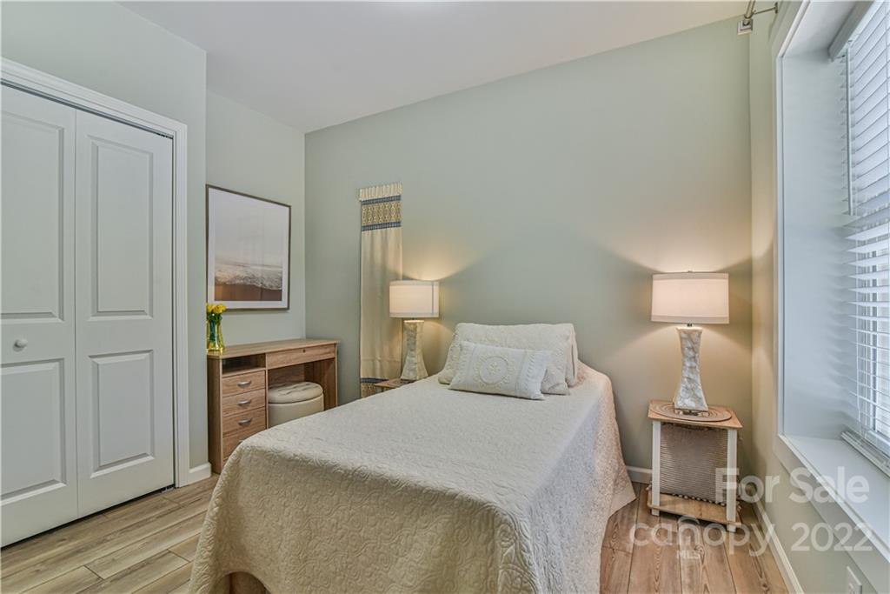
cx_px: 445
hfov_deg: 96.7
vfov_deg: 73.8
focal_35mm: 16
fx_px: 396
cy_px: 297
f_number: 7.1
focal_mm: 16
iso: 1600
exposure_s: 1/200
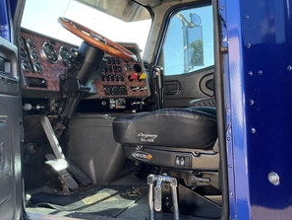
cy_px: 100
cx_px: 98
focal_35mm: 39
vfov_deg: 36.8
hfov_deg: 47.1
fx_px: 329
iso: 40
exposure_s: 1/122
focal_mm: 3
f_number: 1.8
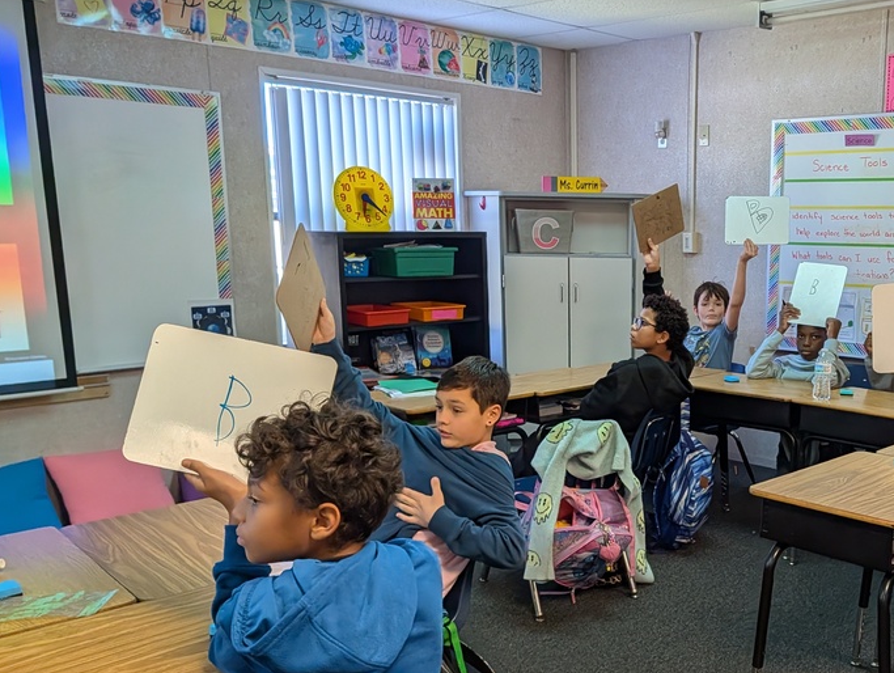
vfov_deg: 39.4
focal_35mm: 36
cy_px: 430
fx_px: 931
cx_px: 664
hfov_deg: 49.4
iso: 367
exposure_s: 1/496
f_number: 1.68
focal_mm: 6.9
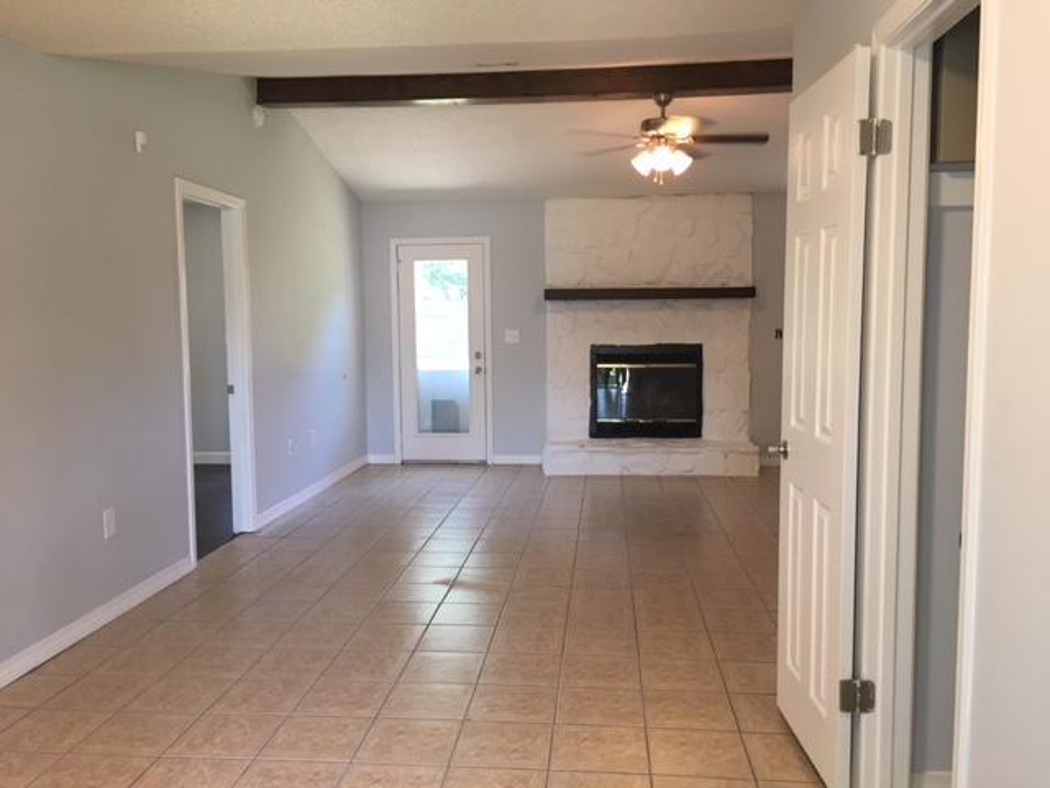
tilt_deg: -4.8
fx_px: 880
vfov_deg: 48.2
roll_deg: +2.0
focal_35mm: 29
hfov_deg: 61.7
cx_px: 525
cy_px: 394
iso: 80
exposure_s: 1/30
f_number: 2.2
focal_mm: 4.15
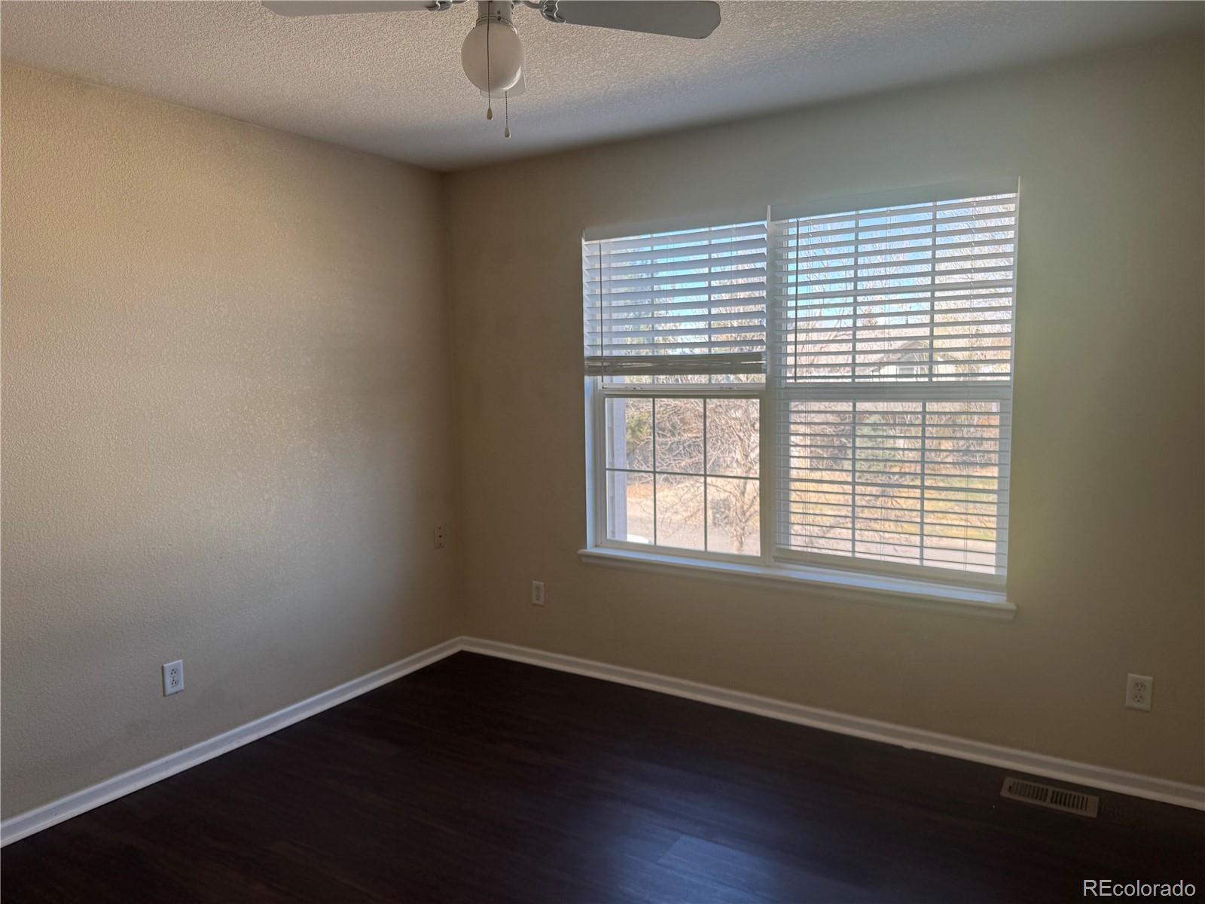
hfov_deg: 71.6
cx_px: 602
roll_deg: +1.9
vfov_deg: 56.8
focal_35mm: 24
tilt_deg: -6.4
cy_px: 452
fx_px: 835
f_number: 1.78
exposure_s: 1/220
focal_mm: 6.76
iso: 64
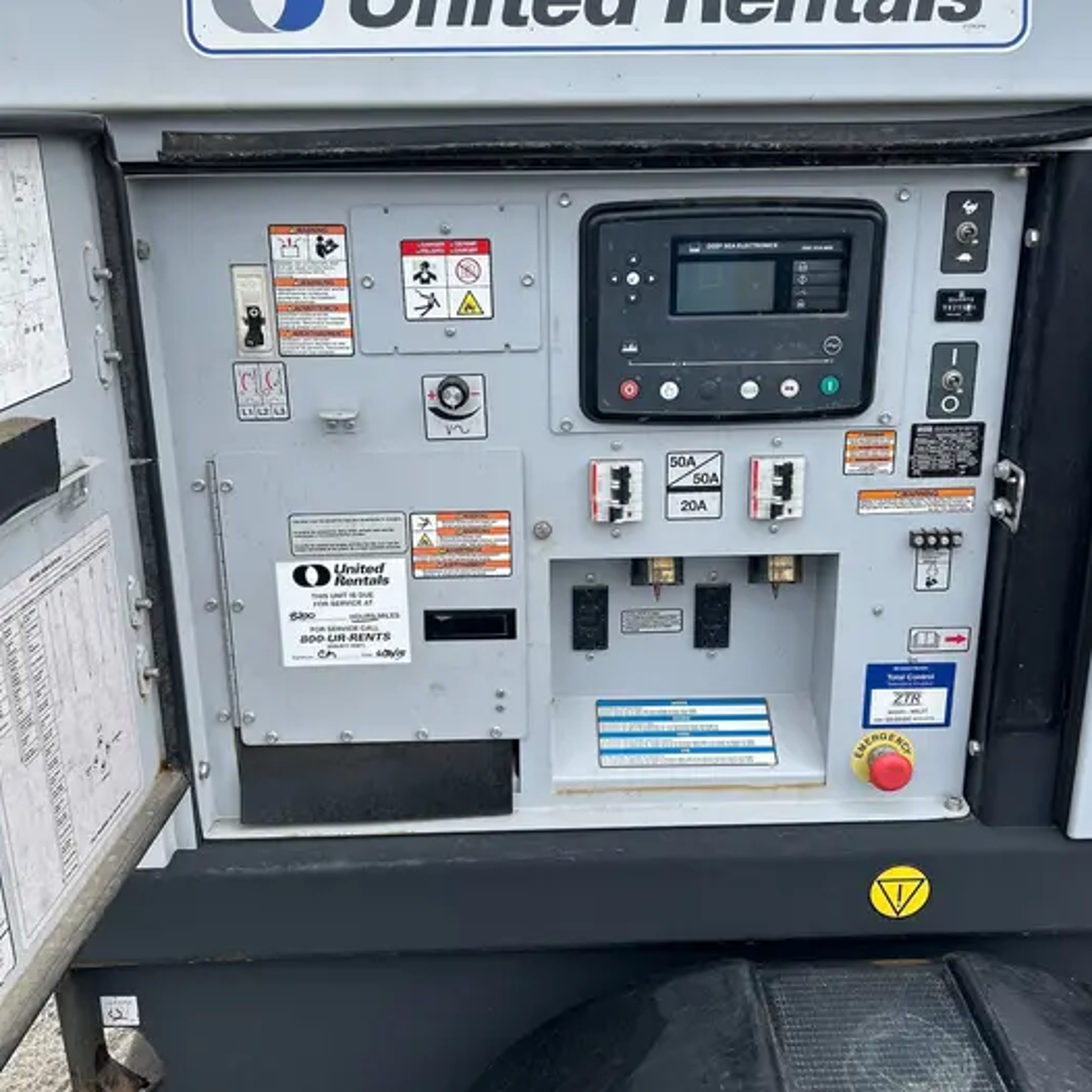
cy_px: 487
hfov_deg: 51.1
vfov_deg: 51.0
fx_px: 1142
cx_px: 567
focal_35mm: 32
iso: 50
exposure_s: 1/1135
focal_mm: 5.7
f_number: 1.5
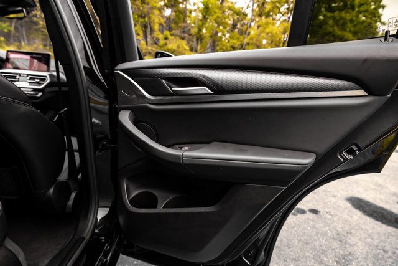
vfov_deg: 53.2
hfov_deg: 73.7
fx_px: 265
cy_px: 133
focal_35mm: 24
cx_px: 199
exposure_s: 1/200
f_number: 6.3
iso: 640
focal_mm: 24
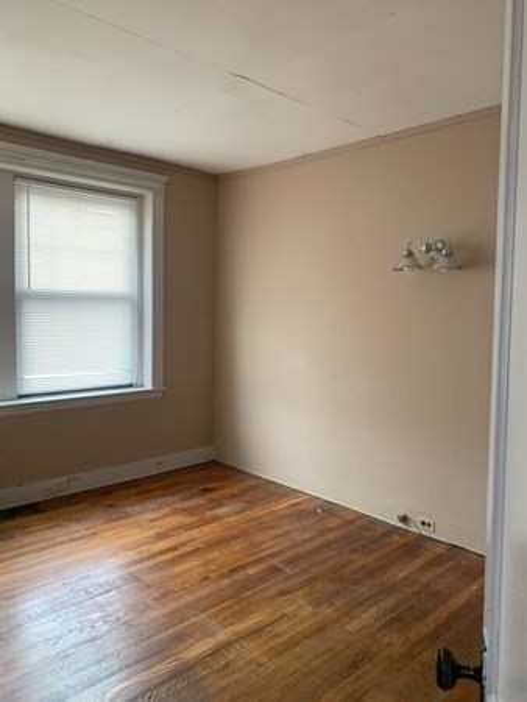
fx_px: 527
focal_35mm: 26
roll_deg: -1.3
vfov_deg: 67.3
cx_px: 264
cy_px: 351
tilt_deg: -3.0
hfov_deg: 53.1
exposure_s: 1/49
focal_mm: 4.25
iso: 80
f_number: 1.8
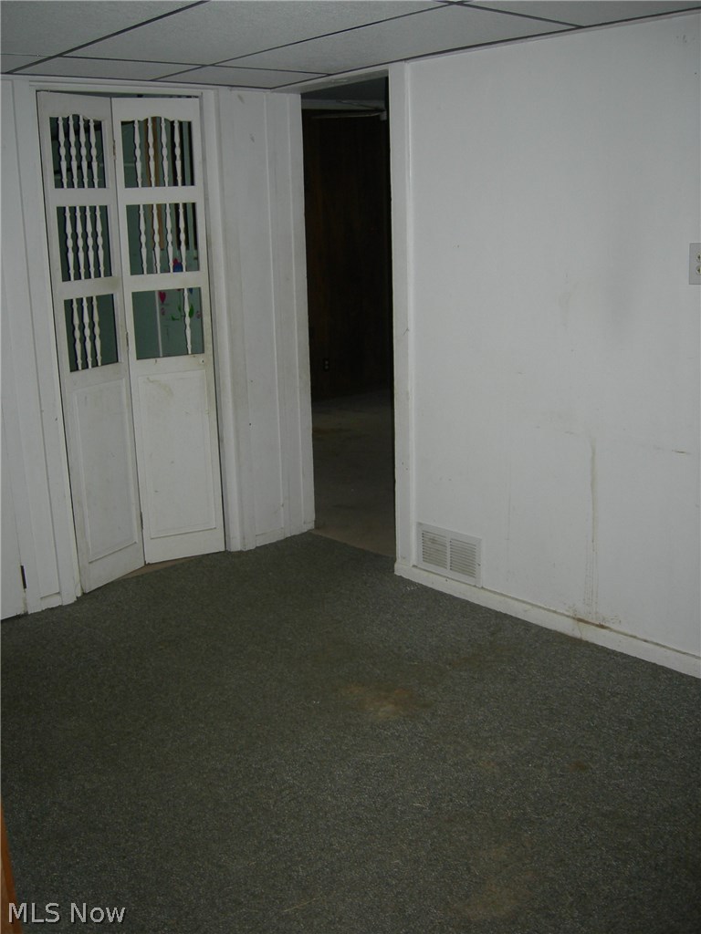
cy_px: 467
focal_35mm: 36
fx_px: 972
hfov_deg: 39.7
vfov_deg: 51.4
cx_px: 350
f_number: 2.7
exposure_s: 1/60.1
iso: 72
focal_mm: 7.5
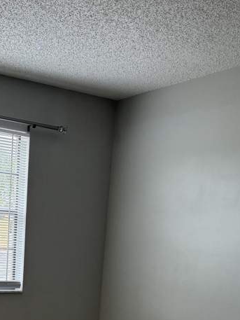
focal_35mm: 56
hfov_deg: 25.6
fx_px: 517
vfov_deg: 31.6
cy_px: 323
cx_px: 42
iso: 200
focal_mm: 6.76
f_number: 1.78
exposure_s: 1/218
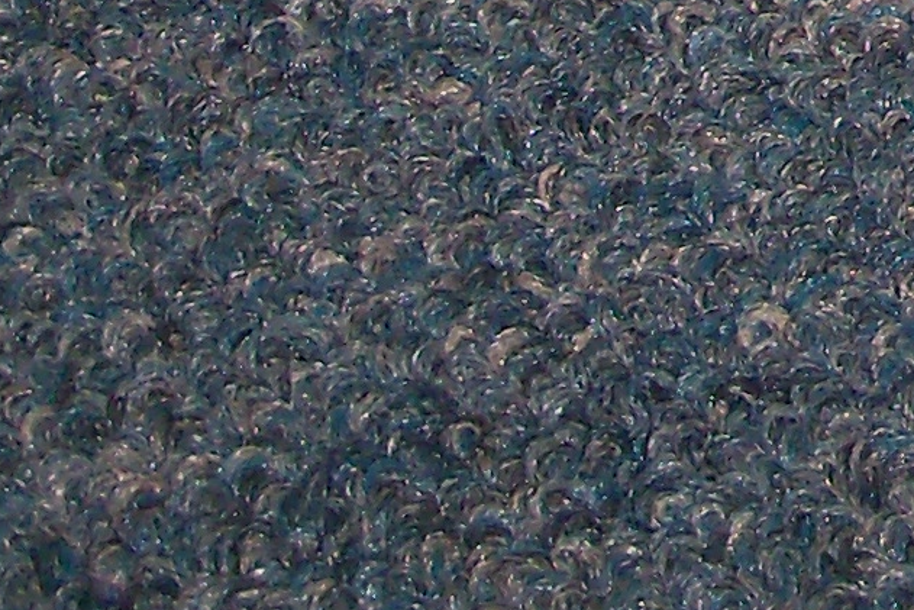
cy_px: -1064
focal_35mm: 229
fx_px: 5815
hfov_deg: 8.3
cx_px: 2086
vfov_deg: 5.7
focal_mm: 6.3
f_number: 3
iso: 100
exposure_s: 1/30
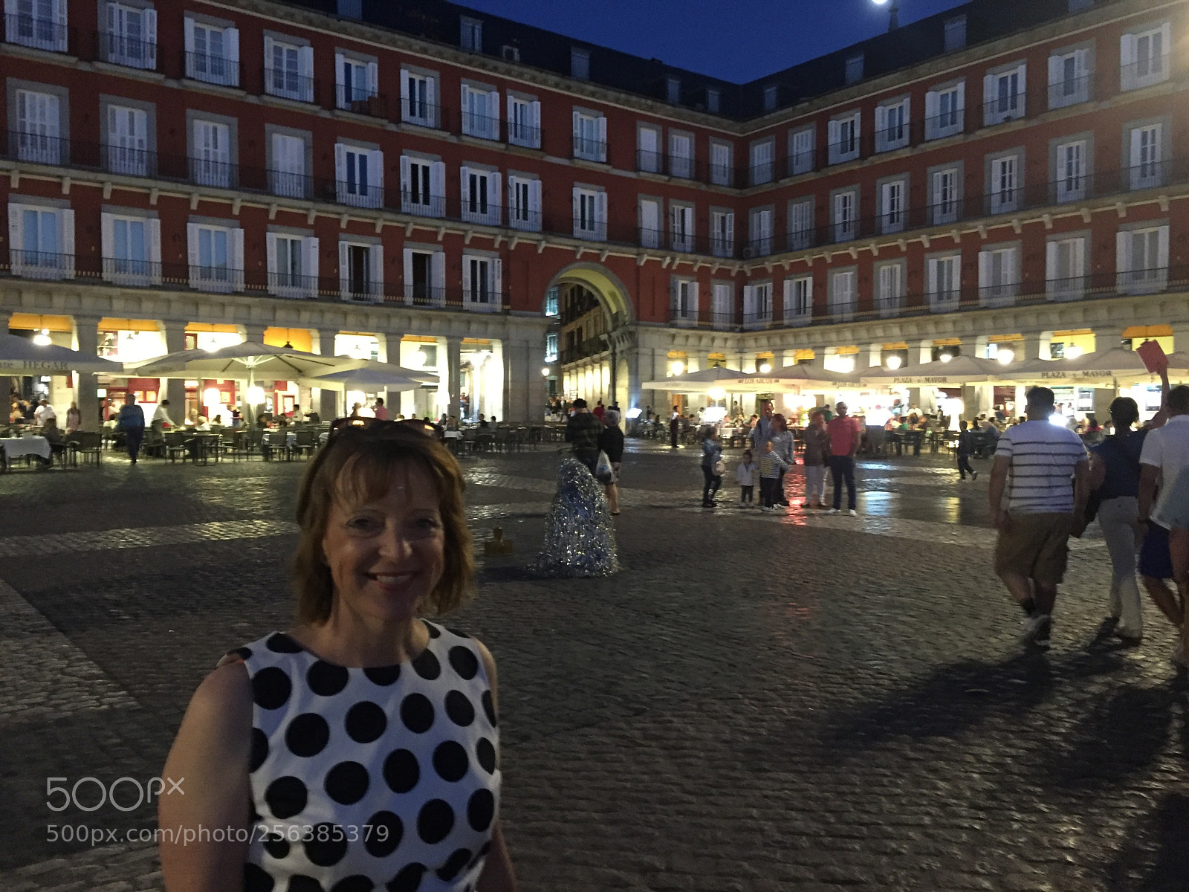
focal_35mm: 29
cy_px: 446
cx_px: 594
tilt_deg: -0.3
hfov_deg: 61.7
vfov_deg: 48.2
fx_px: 996
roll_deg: -0.7
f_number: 2.2
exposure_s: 1/17
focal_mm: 4.15
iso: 500
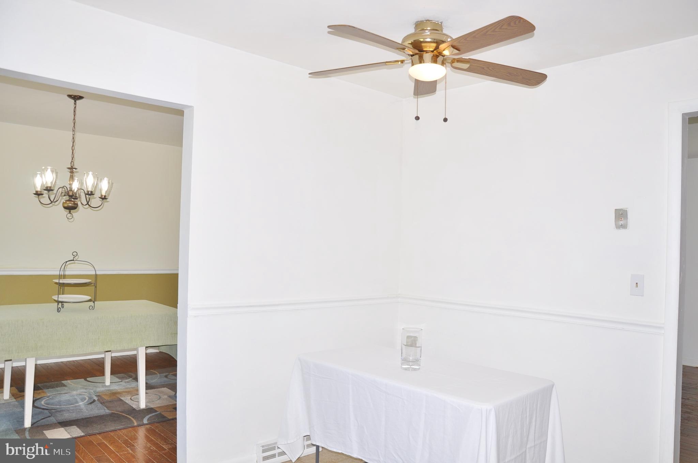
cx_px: 349
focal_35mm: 27
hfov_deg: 67.4
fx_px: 523
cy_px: 232
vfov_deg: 47.8
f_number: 5.6
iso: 200
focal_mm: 18
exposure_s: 1/60
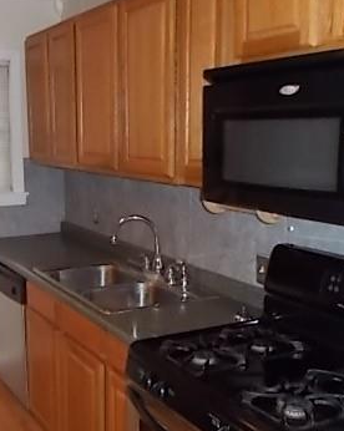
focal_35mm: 47
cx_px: 70
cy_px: 252
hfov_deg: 31.2
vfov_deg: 39.5
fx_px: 599
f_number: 3.2
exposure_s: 1/25
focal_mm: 4.6
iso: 200
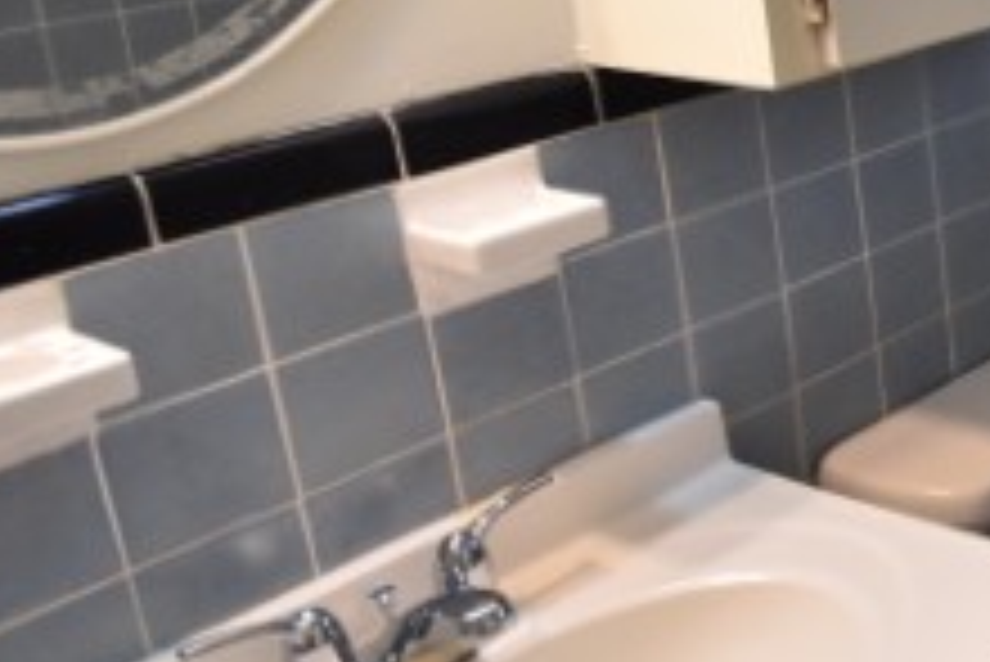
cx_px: 1418
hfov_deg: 28.8
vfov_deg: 26.6
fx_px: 1348
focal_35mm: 49
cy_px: 63
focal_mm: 10
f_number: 3.5
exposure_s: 1/90
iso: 800
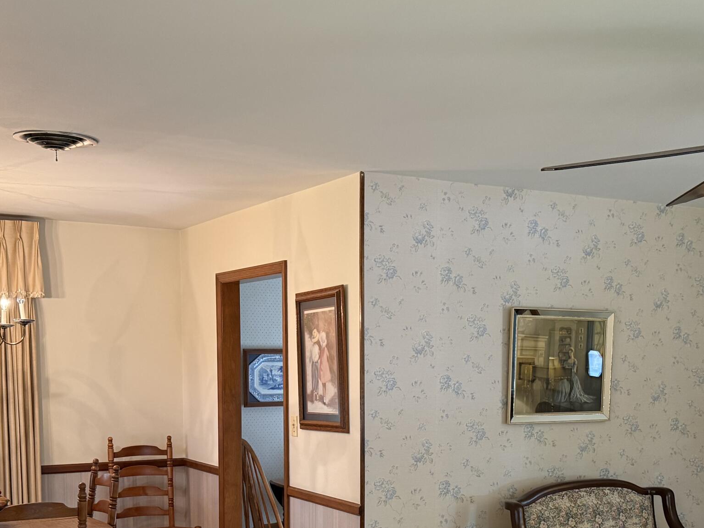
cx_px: 424
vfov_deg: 30.2
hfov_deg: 40.2
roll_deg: -0.1
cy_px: 419
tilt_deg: -3.6
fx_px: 956
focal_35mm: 47
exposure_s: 1/60
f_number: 1.78
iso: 400
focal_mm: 6.76
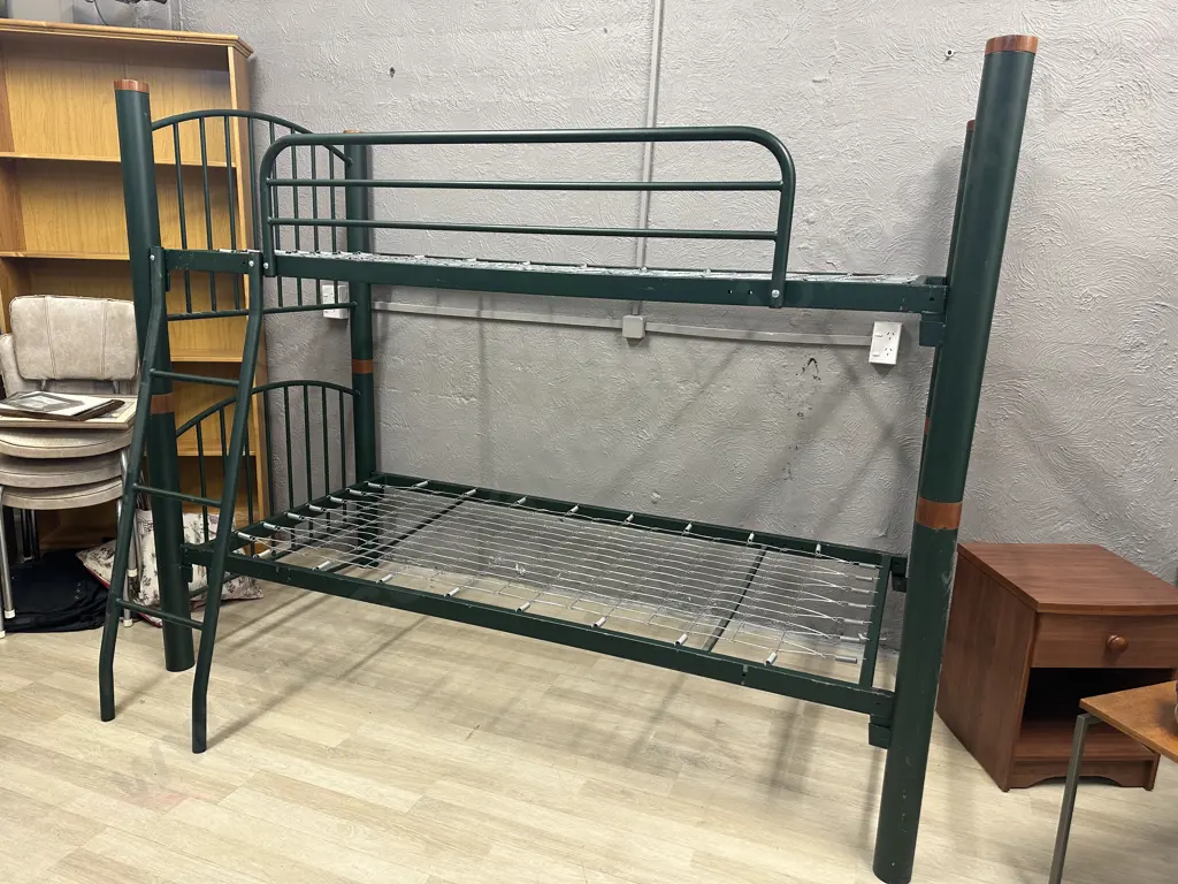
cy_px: 442
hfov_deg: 71.6
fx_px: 817
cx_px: 589
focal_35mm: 24
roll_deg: -2.4
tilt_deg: -13.6
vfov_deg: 56.8
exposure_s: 1/50
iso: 125
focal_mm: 6.86
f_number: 1.78
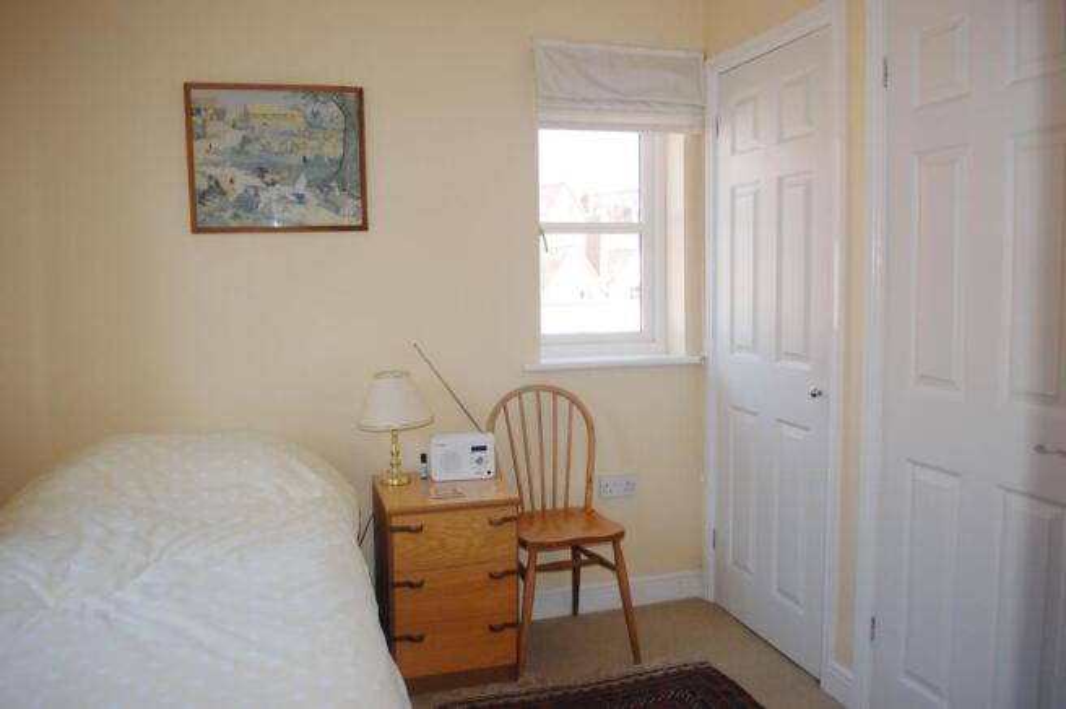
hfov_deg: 67.4
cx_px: 533
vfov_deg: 47.8
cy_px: 354
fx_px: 799
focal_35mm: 27
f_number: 3.5
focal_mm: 18
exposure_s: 1/125
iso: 400
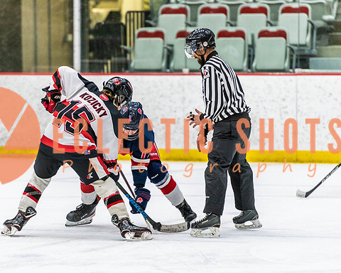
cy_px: 146
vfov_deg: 5.7
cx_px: 141
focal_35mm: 270
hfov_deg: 7.2
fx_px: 2725
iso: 3200
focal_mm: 200
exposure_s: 1/640
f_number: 2.8
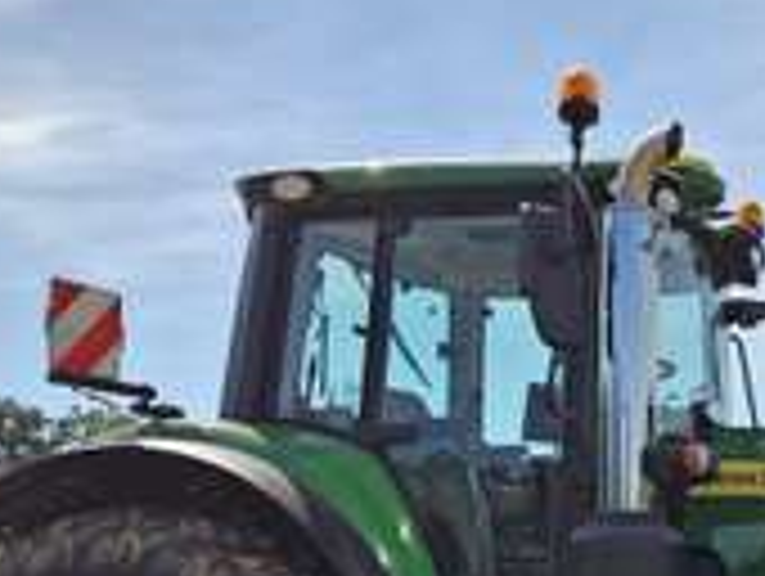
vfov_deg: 20.9
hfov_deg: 27.4
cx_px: 756
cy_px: 644
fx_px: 1483
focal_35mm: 67
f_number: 1.8
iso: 25
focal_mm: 5.4
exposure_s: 1/1422
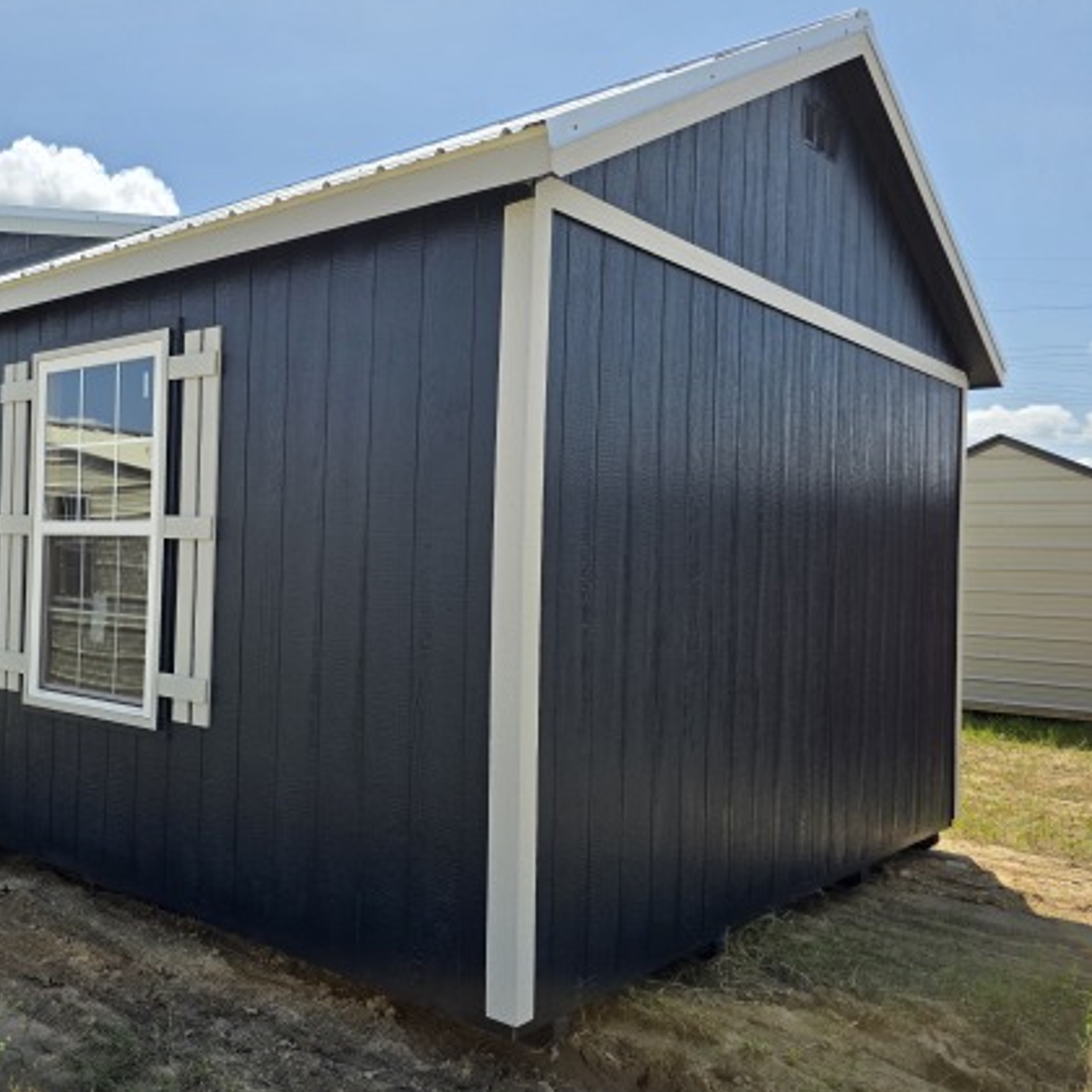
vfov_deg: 52.5
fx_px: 1106
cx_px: 309
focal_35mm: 31
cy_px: 549
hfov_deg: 50.9
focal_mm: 6.3
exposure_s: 1/5608
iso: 80
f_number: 1.7
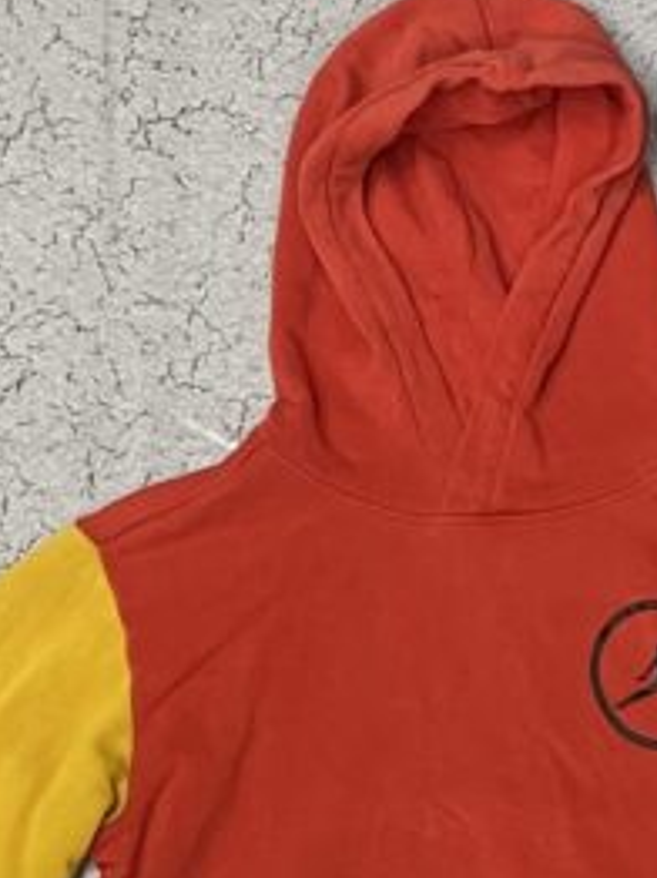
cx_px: 496
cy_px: 839
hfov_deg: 27.1
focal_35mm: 53
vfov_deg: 33.7
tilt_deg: -86.2
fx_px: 1343
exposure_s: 1/50
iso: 200
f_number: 1.6
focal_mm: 4.2
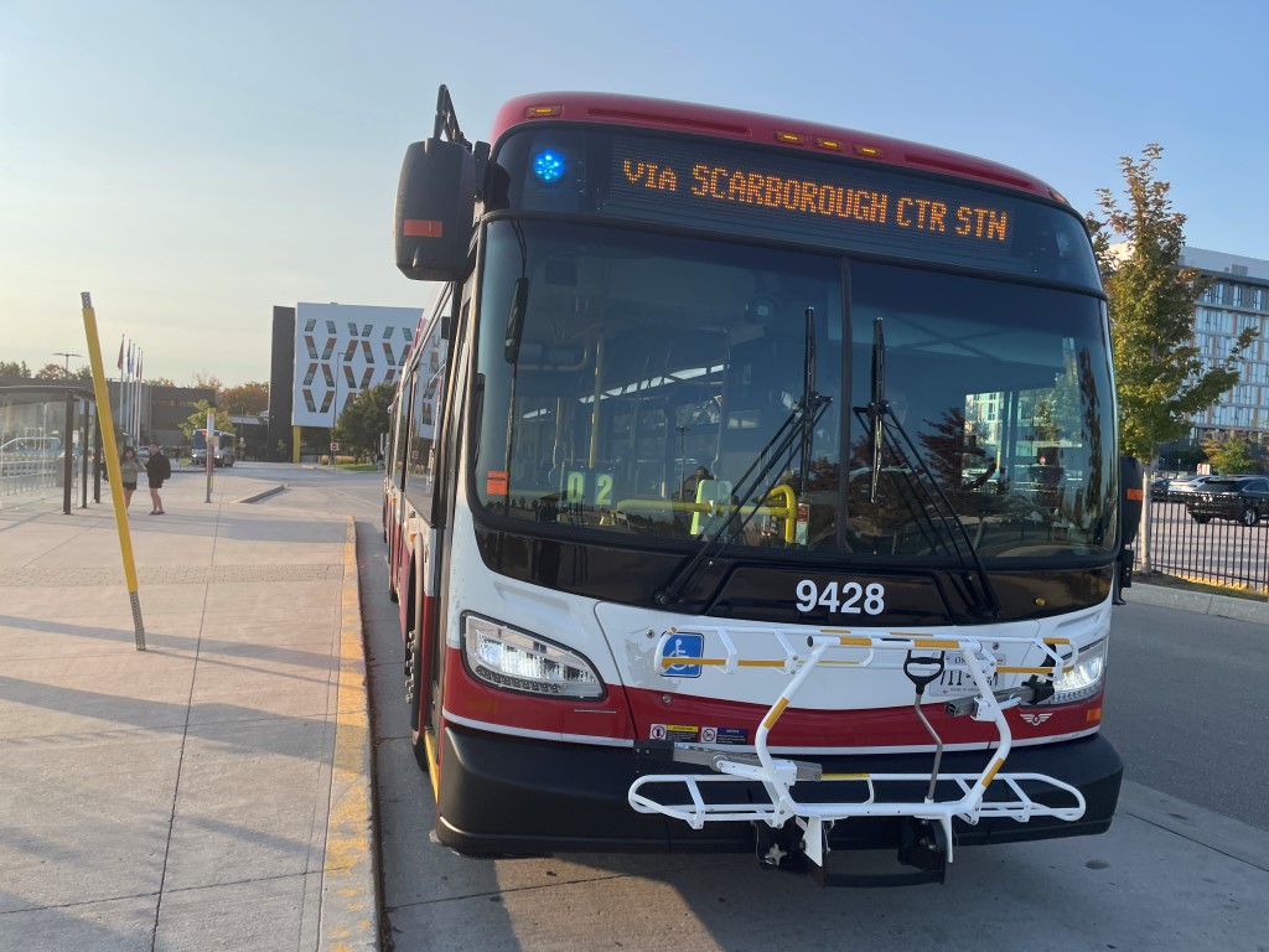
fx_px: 953
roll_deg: -3.2
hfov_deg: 67.3
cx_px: 634
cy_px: 476
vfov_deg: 53.1
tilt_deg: -1.4
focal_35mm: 26
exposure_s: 1/1855
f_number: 1.6
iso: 32
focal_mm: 4.2
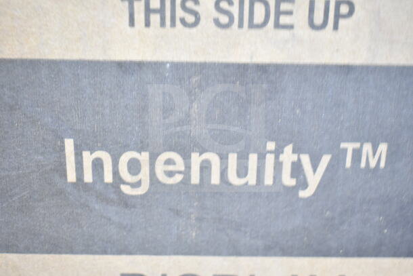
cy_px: 138
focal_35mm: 51
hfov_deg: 38.9
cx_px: 206
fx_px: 585
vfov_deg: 26.5
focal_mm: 34
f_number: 4.5
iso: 2200
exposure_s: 1/50
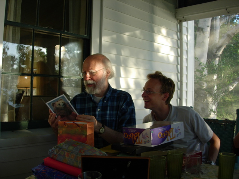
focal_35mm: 38
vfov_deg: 37.7
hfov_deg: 49.0
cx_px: 120
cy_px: 90
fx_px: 262
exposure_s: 1/140
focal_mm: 7.8
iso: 64
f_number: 2.8
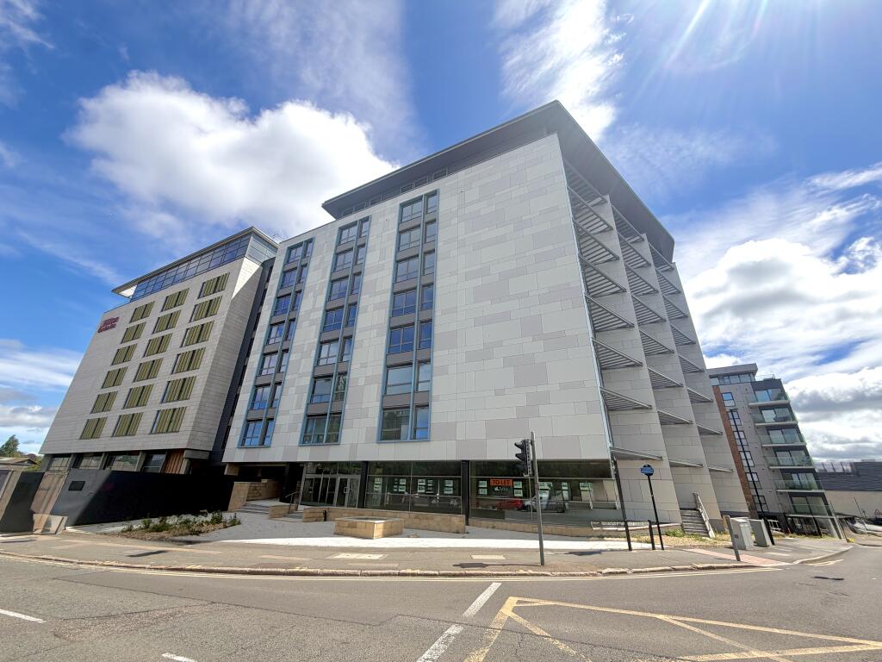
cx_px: 441
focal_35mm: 14
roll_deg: -0.7
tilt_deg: +23.8
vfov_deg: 85.7
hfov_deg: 102.1
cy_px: 331
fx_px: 357
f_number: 2.2
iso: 20
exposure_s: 1/1167
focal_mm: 2.22
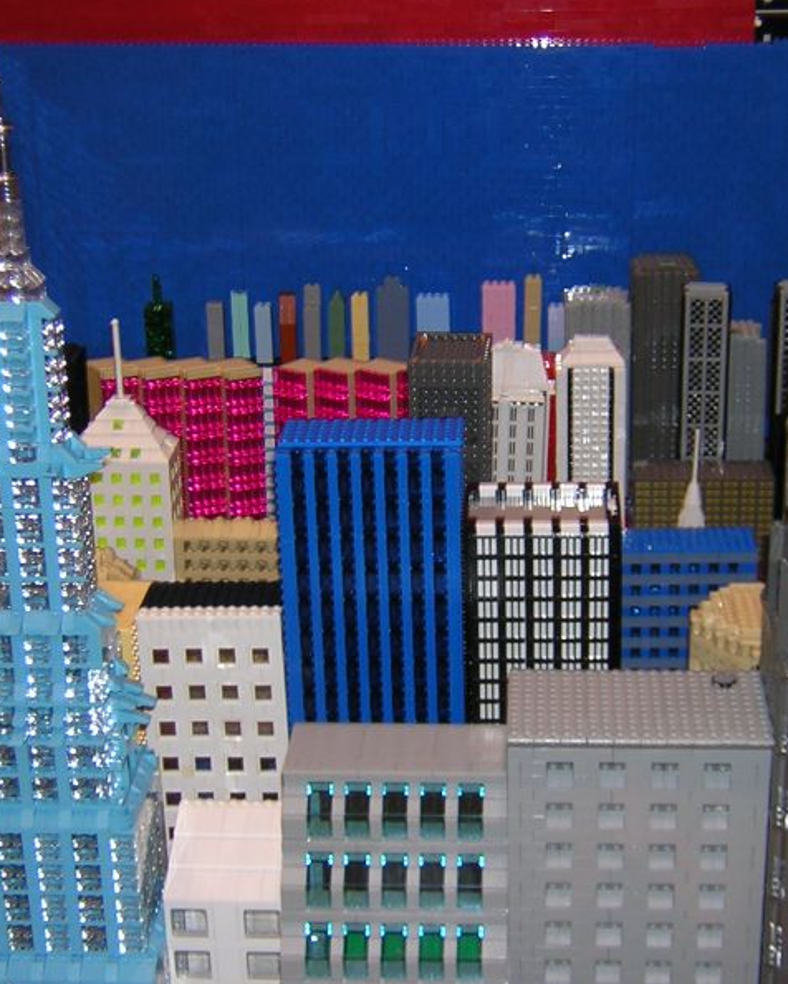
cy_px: 490
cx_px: 442
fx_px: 1951
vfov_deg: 28.3
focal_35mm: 67
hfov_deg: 22.8
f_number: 3.1
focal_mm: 6.6
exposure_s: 1/60.1
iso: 100
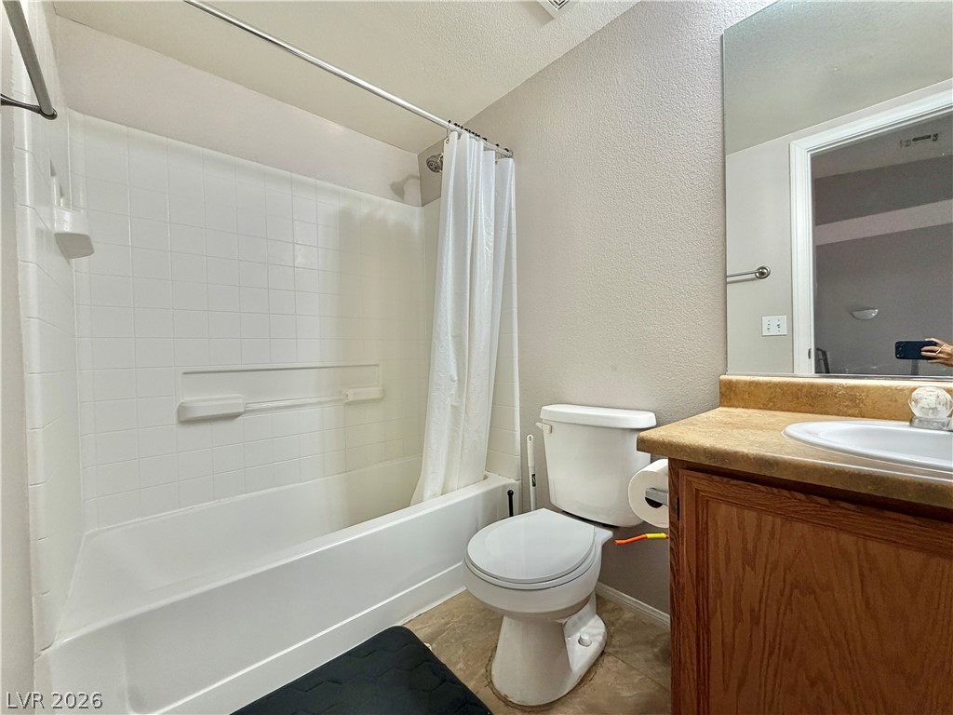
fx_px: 385
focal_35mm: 14
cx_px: 476
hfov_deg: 102.1
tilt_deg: -0.6
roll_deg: +0.6
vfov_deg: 85.7
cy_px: 358
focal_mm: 2.22
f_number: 2.2
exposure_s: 1/120
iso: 160
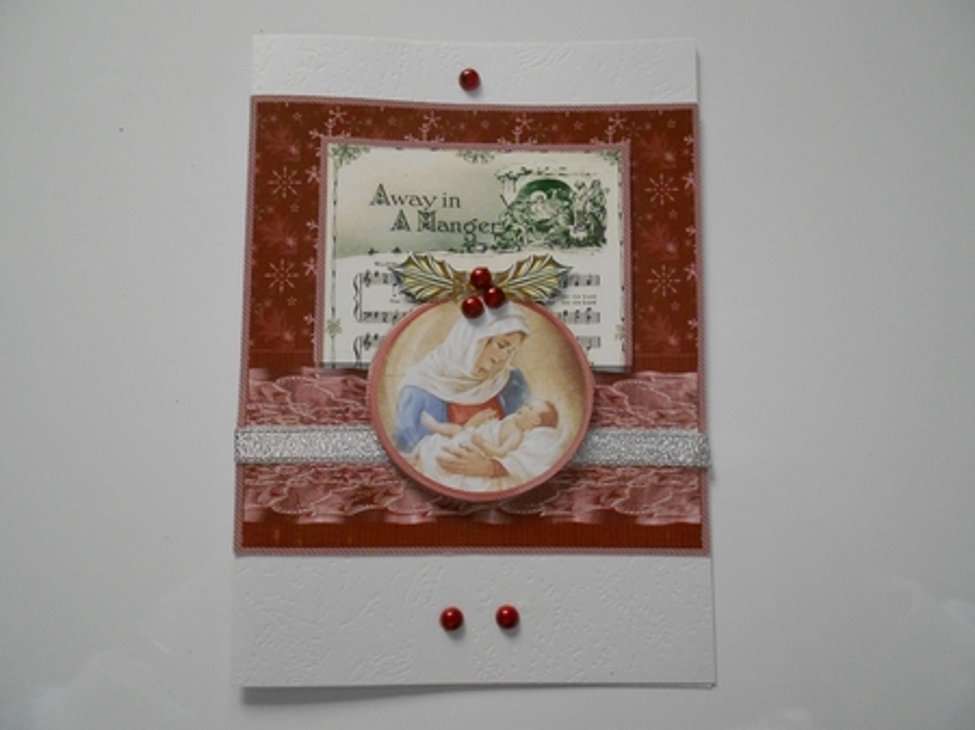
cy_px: 365
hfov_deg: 67.3
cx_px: 488
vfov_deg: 53.0
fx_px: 732
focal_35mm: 26
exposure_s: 1/30
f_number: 3.2
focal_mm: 4.6
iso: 320
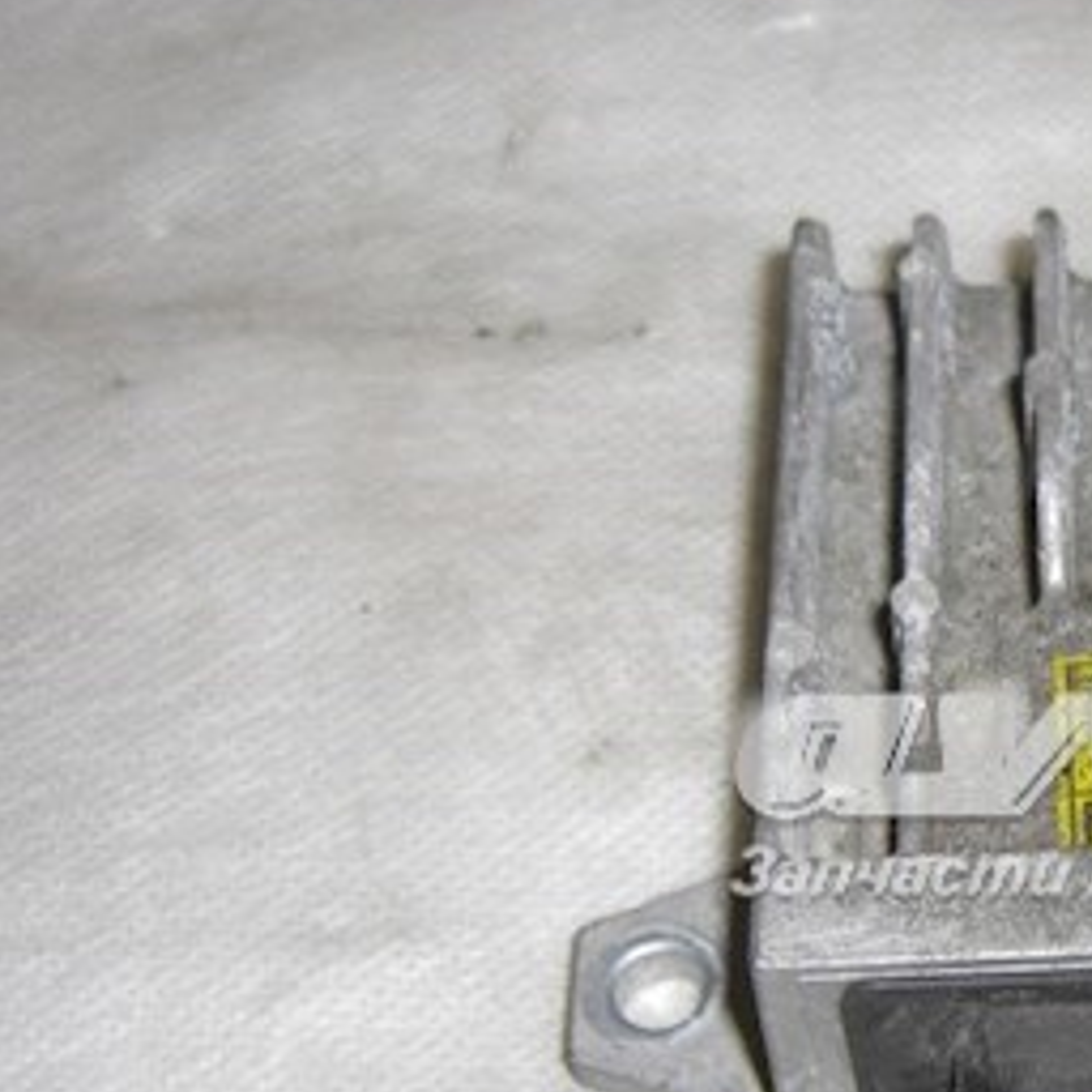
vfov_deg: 20.6
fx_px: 2998
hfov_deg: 19.7
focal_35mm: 84
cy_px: 751
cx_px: 1220
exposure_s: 1/60
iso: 80
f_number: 2.8
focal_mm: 7.9
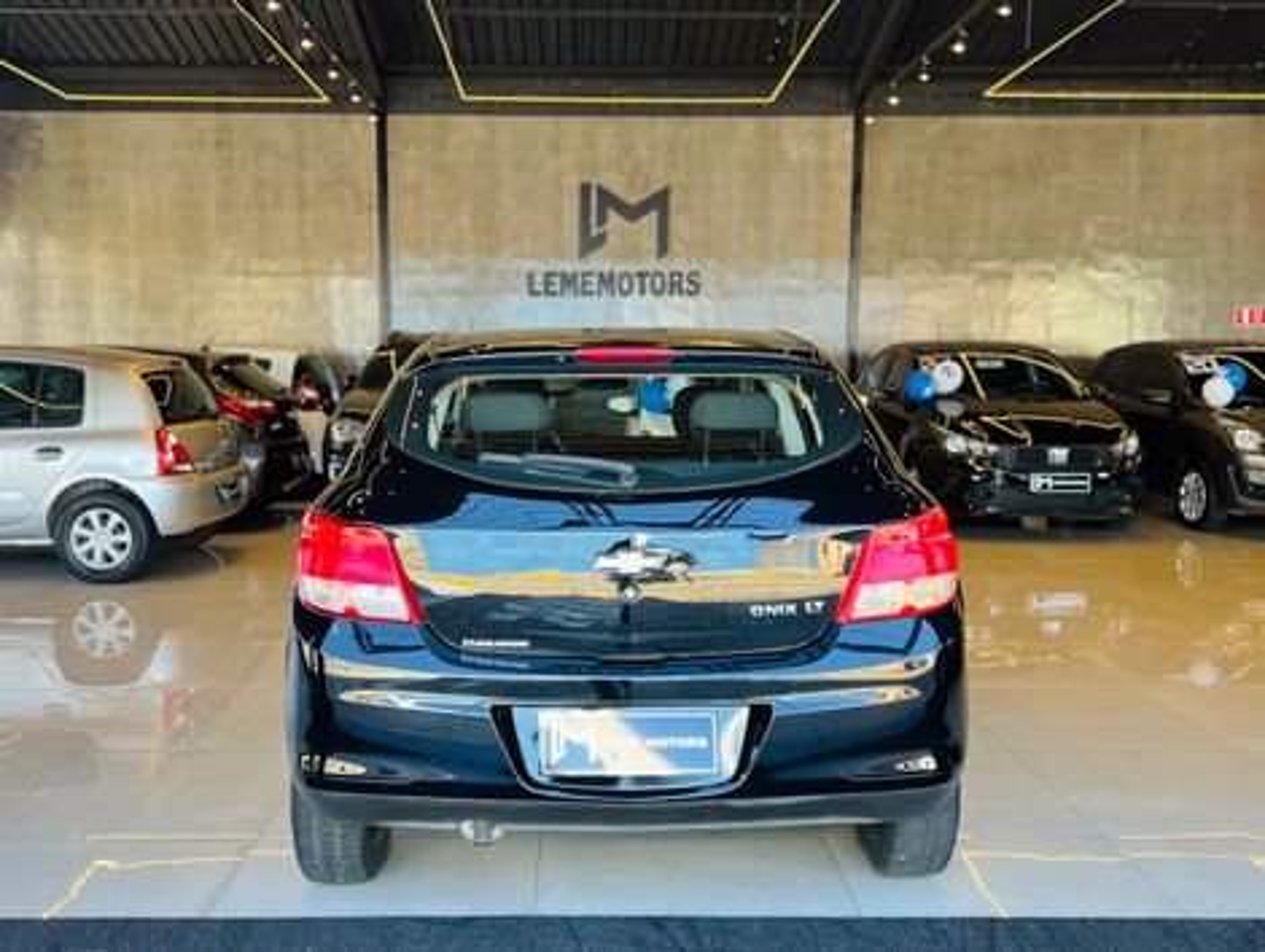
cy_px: 476
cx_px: 632
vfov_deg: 53.2
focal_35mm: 26
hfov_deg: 67.2
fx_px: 952
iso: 50
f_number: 1.5
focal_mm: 5.7
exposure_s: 1/120
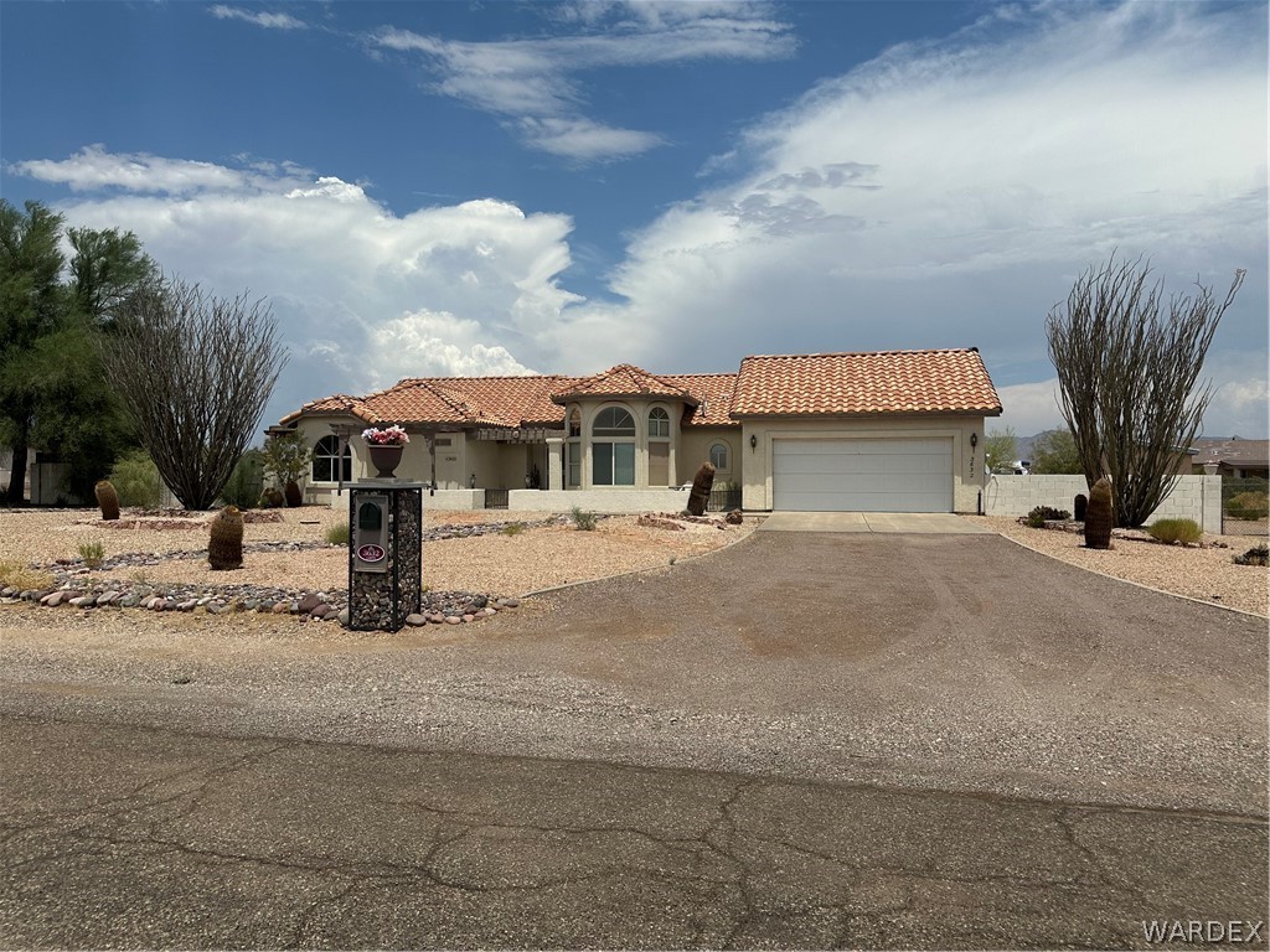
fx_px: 881
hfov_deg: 71.6
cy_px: 476
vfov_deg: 56.8
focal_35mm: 24
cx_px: 635
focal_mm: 6.86
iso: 80
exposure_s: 1/13699
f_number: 1.78
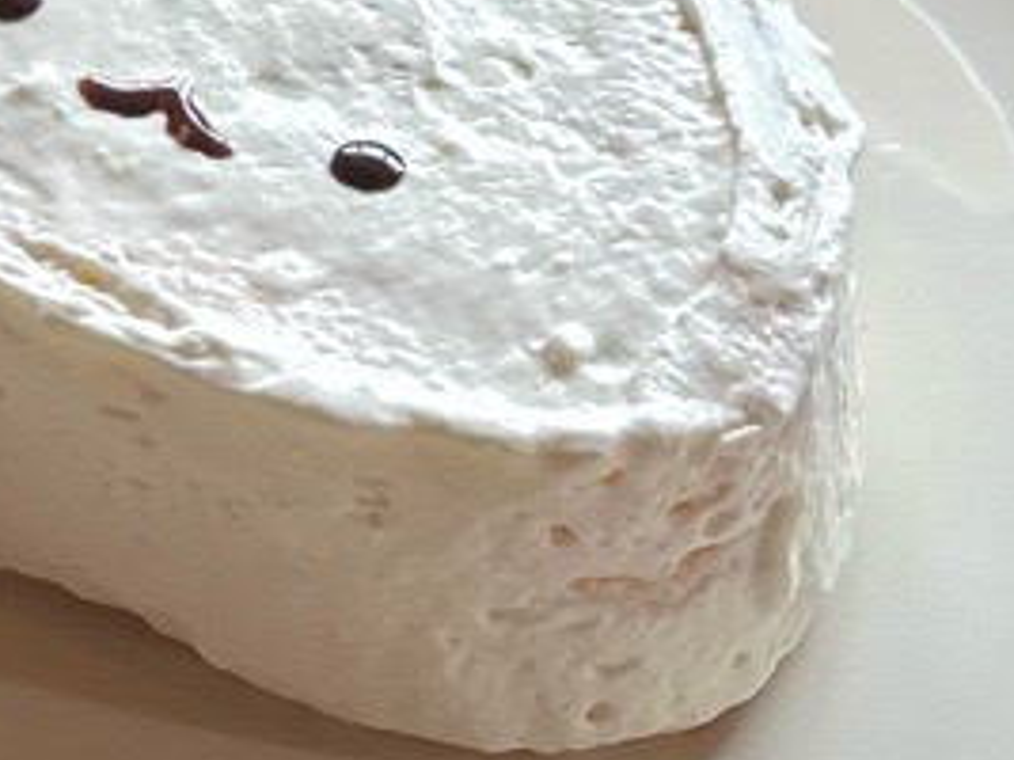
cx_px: -254
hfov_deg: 22.7
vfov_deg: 18.3
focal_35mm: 78
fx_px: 2284
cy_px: -46
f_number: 1.5
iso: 40
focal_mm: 5.7
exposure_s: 1/211
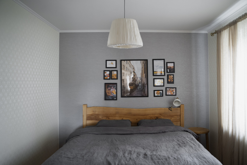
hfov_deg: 65.5
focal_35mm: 28
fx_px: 192
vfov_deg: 46.4
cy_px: 82
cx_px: 124
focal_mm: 28
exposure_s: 1/80
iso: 1600
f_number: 2.8
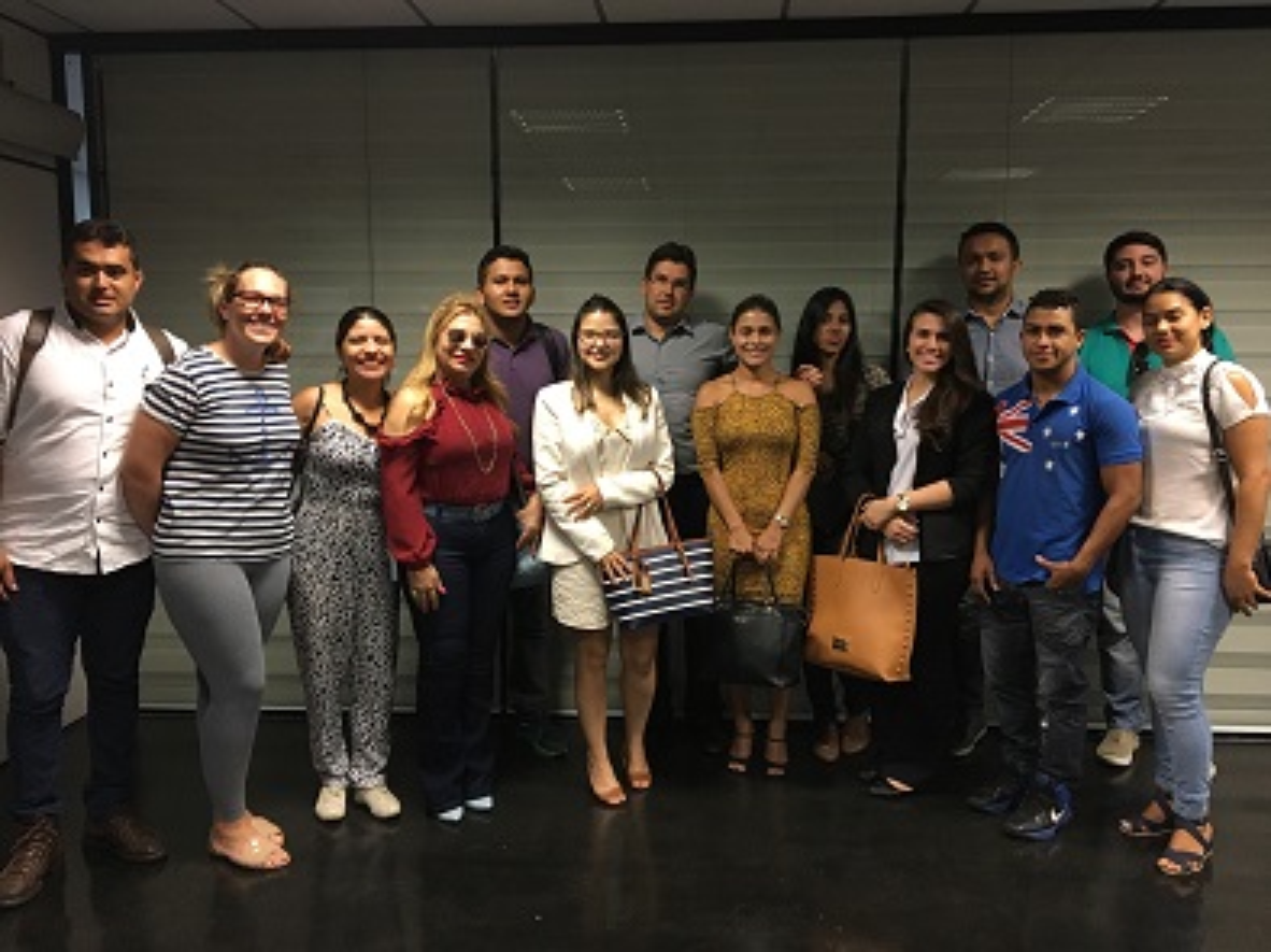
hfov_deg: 61.7
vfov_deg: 48.2
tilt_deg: -5.8
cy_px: 476
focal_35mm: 29
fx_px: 1064
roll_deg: +0.6
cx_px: 636
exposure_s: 1/30
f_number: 2.2
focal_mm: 4.15
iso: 125
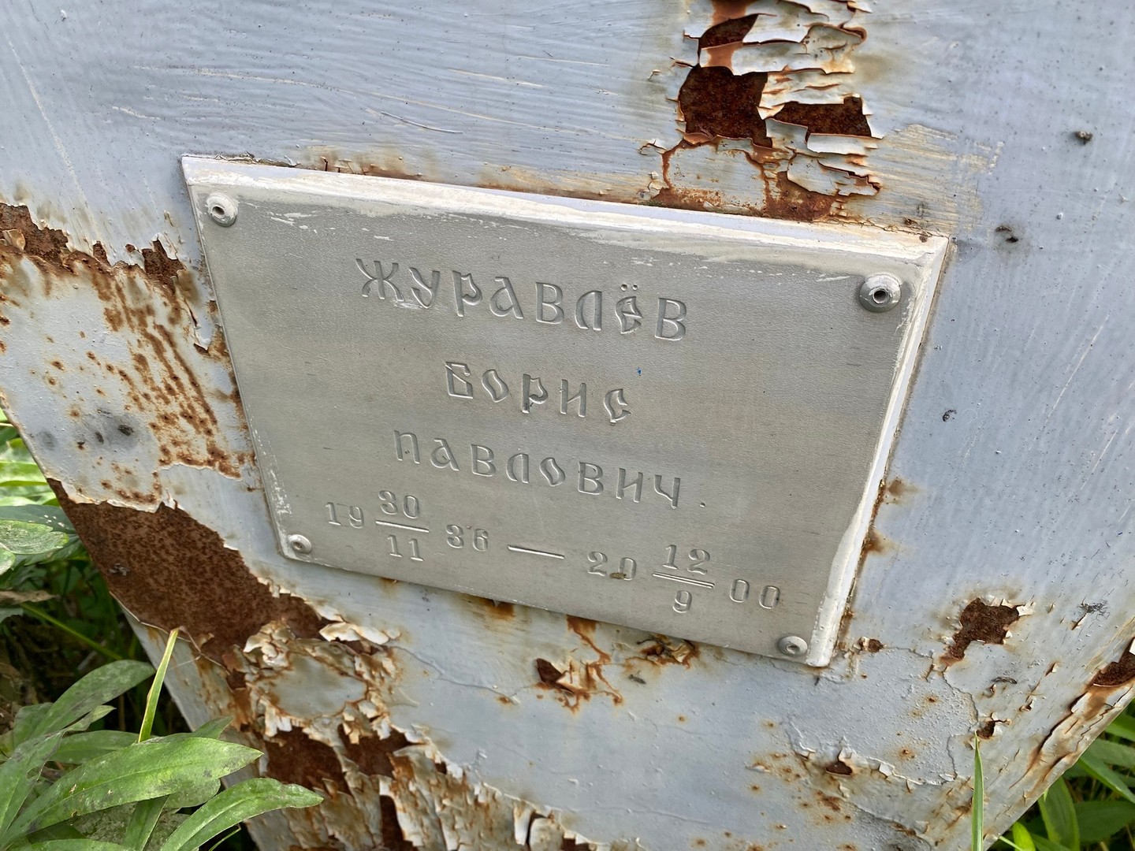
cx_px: 568
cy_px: 426
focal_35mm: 26
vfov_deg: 53.1
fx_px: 852
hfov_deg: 67.3
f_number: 1.8
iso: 32
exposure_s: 1/218
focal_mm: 4.25
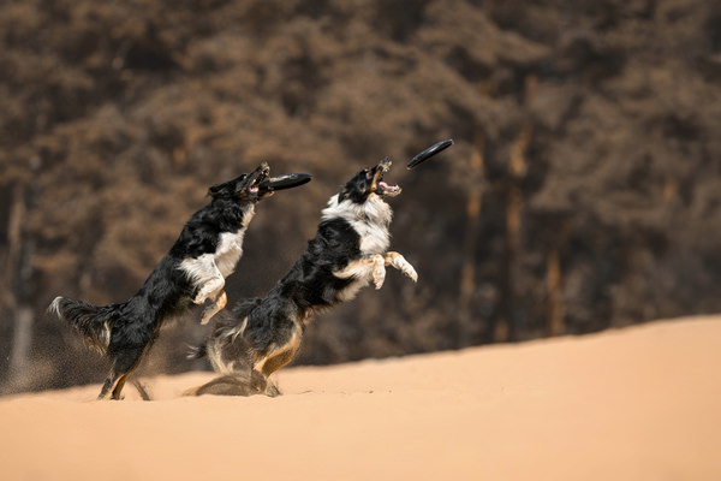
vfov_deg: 10.2
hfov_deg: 15.2
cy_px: 240
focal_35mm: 135
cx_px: 360
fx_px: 2704
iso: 125
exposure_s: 1/4000
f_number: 1.8
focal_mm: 135
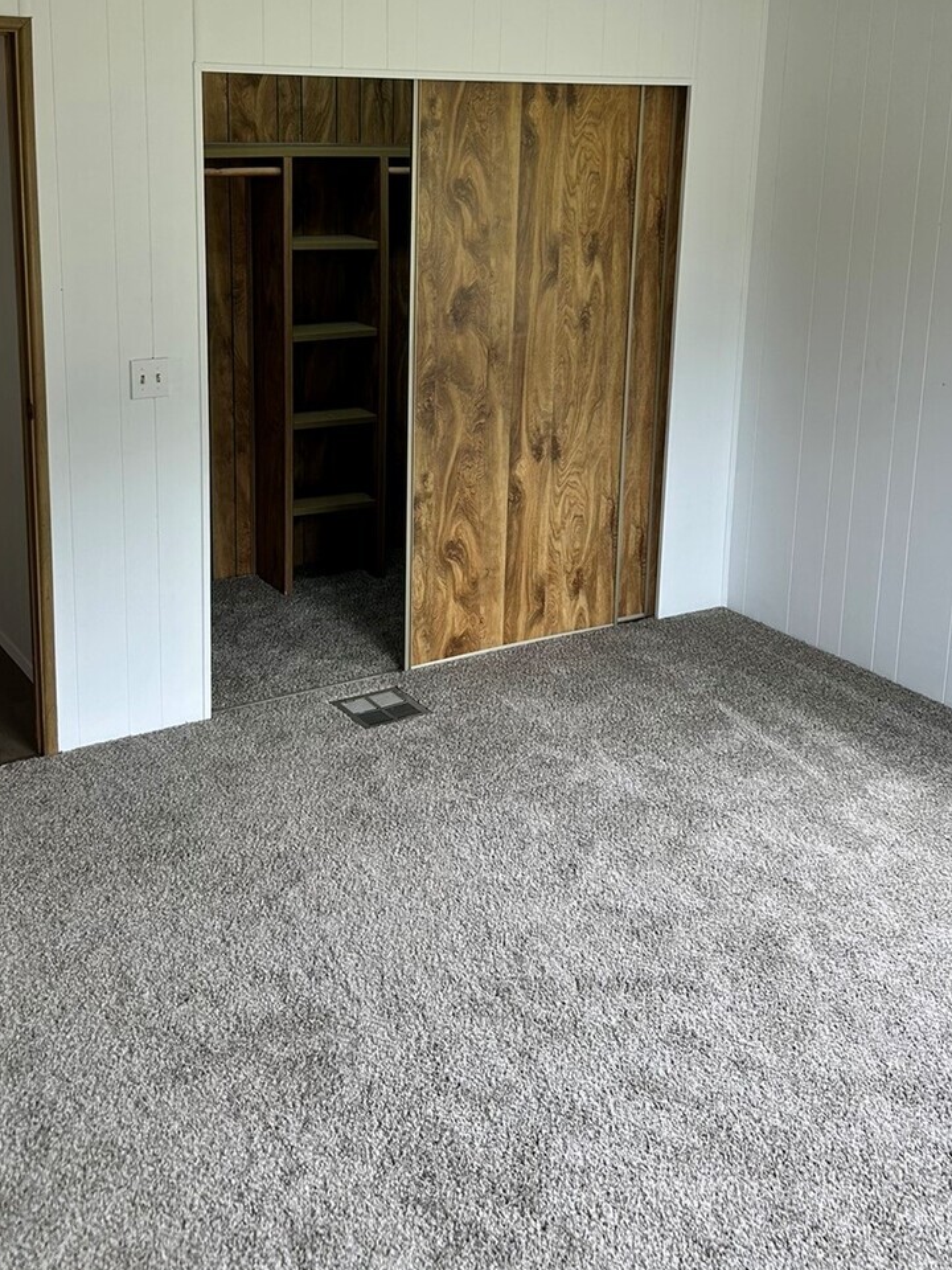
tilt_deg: -13.1
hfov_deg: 36.8
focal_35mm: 39
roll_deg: -1.7
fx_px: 1430
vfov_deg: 47.1
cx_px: 459
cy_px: 421
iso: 50
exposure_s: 1/120
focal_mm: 5.7
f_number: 1.5
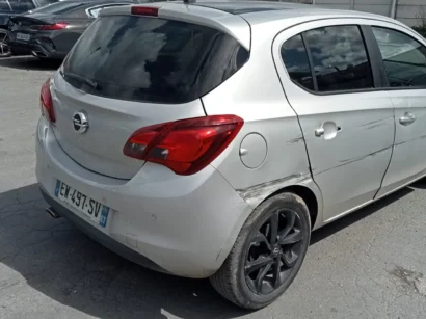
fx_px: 504
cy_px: 147
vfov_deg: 35.1
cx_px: 252
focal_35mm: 41
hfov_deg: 45.6
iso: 100
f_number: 2.2
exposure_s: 1/2227
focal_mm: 3.46
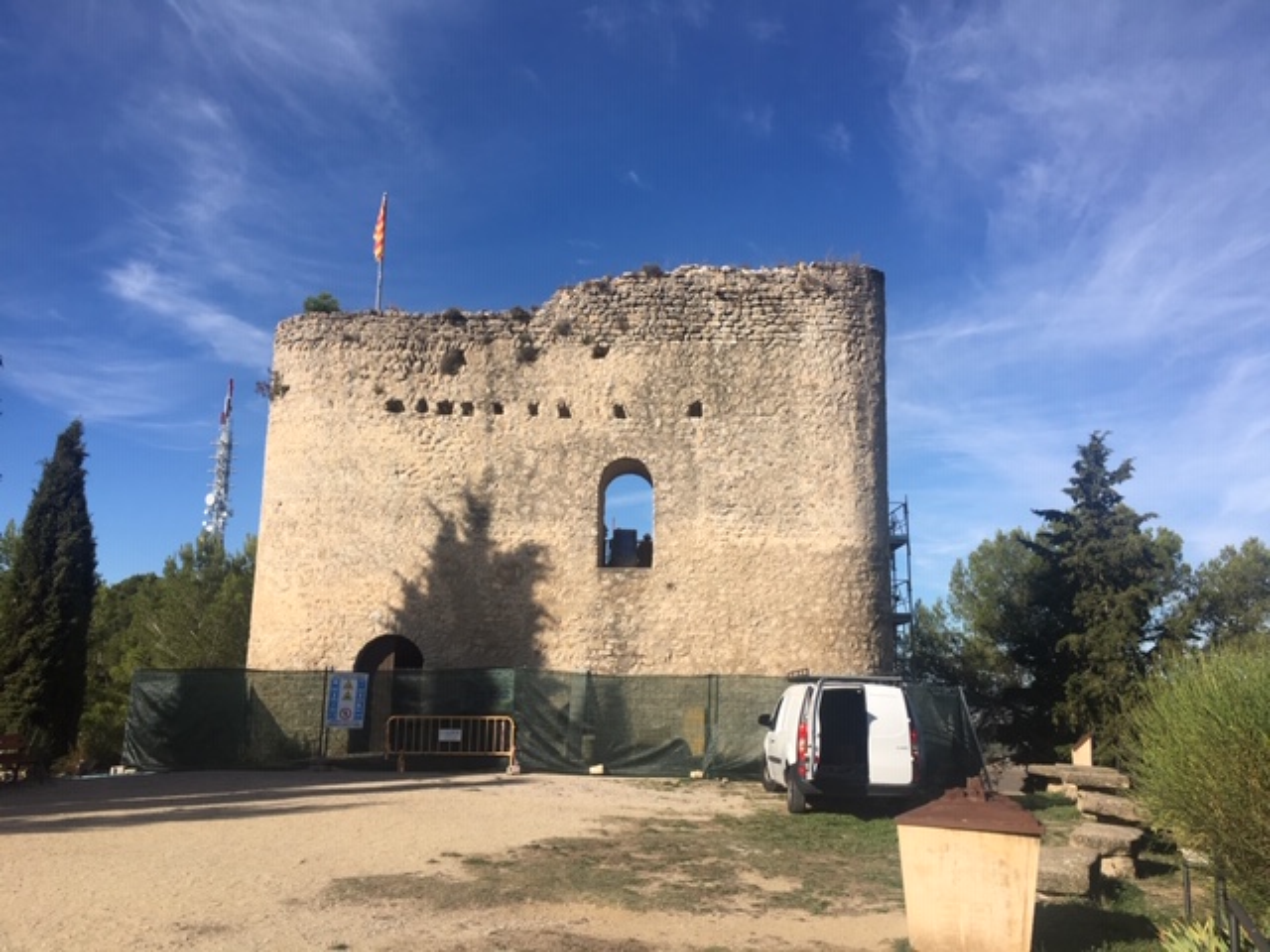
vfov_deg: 48.2
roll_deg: -0.5
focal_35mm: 29
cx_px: 635
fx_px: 1064
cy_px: 476
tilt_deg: +11.3
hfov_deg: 61.7
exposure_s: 1/1748
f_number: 2.2
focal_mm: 4.15
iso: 25
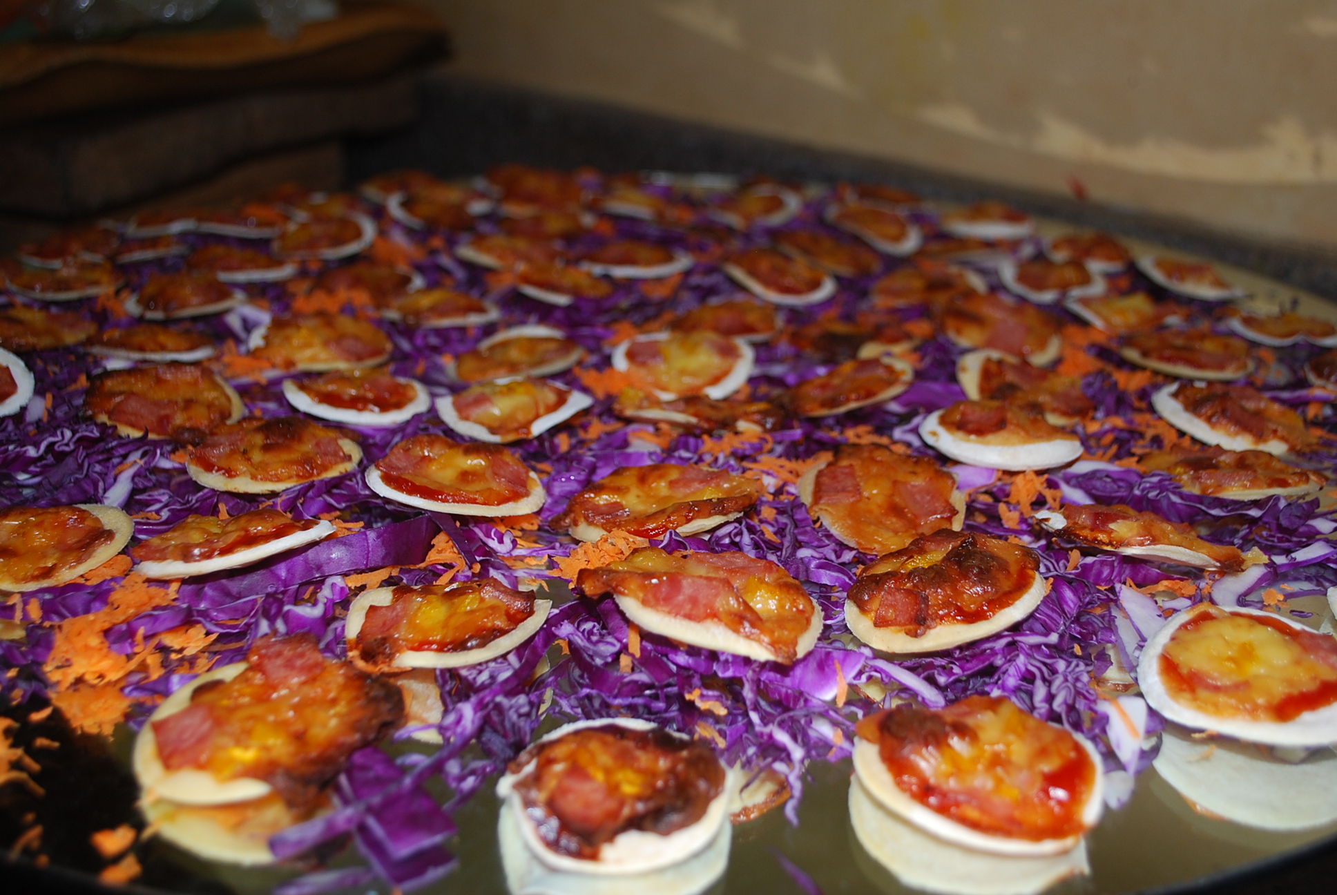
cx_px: 668
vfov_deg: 37.0
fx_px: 1339
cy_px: 448
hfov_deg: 53.1
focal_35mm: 36
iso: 200
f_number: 4.2
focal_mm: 24
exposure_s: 1/60
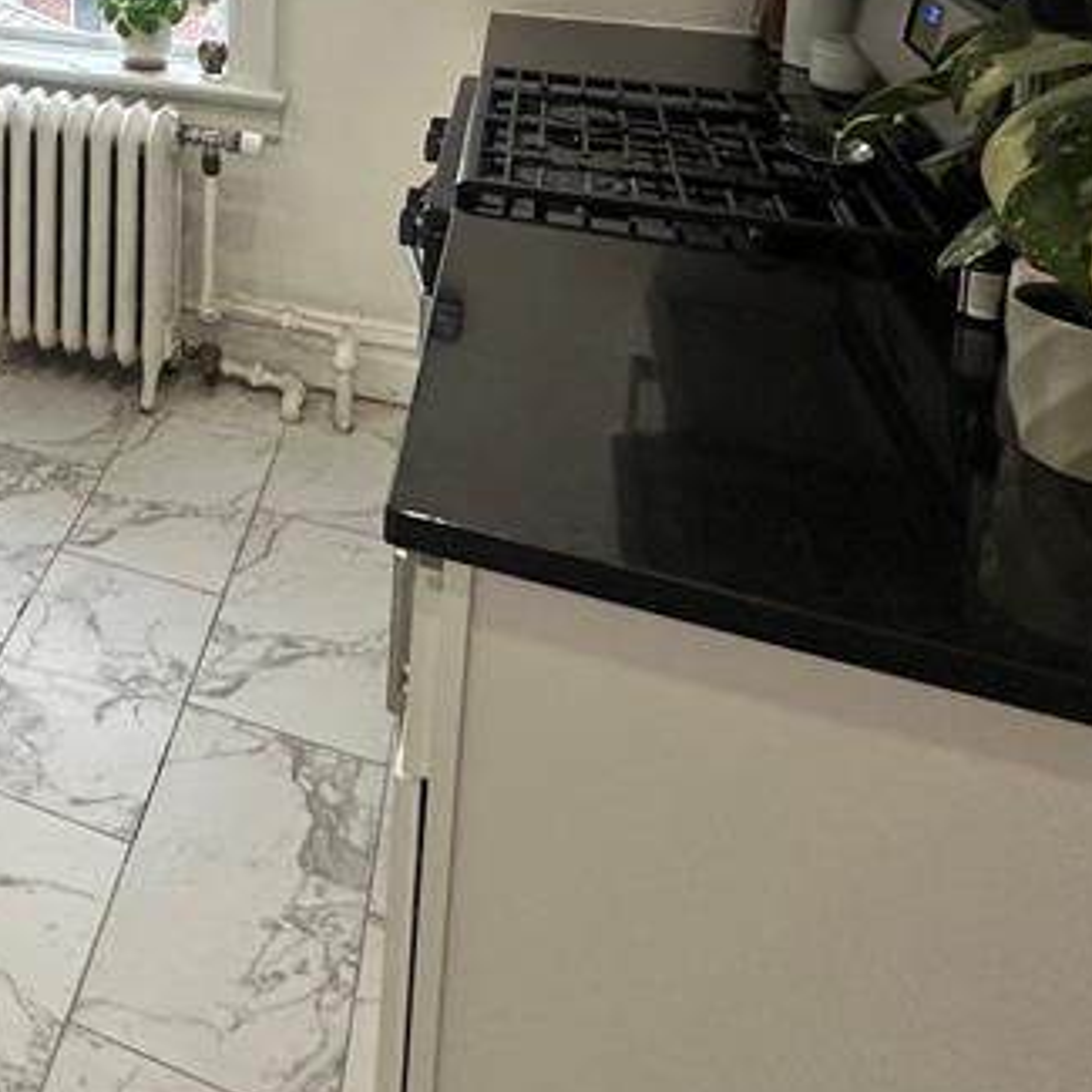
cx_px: -178
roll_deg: -0.4
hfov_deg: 35.1
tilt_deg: -5.8
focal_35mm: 39
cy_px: -101
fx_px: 1392
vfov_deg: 36.5
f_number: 2.2
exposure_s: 1/120
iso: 200
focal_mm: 2.22
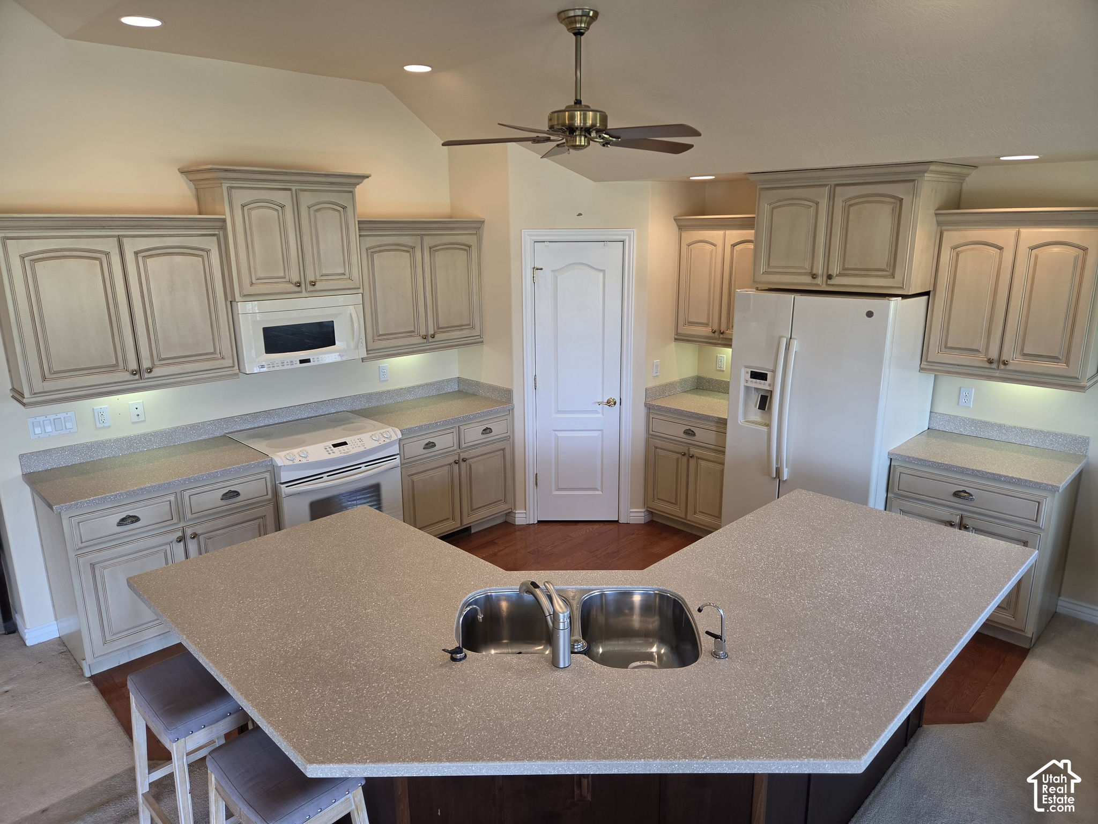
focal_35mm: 23
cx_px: 549
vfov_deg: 58.9
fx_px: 730
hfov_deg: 73.9
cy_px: 412
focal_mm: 5.4
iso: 100
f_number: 1.8
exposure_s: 1/120
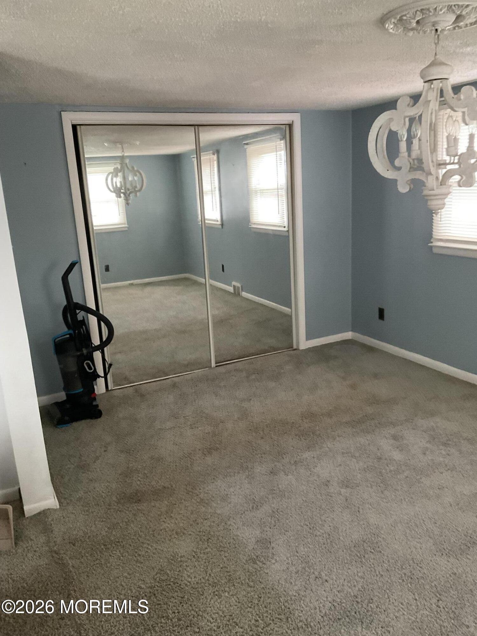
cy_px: 318
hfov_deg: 48.2
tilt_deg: -14.6
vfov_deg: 61.7
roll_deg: +2.7
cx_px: 238
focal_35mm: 29
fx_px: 533
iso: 320
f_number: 1.8
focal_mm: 3
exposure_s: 1/60
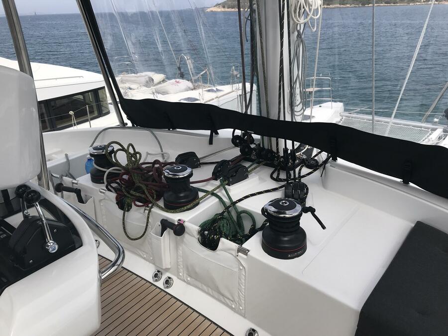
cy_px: 168
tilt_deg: -21.5
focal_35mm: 28
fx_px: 362
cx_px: 224
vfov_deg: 49.7
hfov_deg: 63.4
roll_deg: +2.7
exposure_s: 1/2128
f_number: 1.8
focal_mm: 3.99
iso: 20
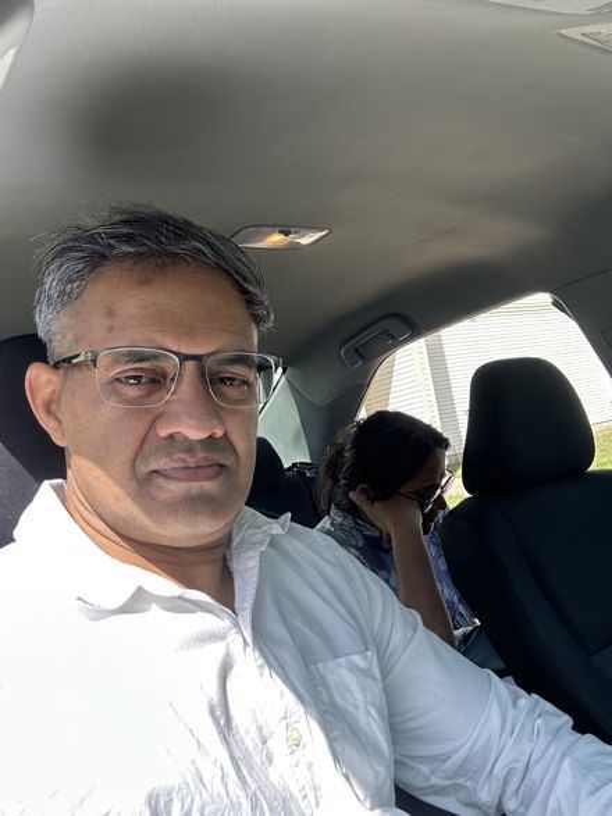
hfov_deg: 46.8
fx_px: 707
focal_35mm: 30
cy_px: 408
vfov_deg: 60.0
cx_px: 306
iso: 25
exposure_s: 1/247
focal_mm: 2.69
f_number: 1.9
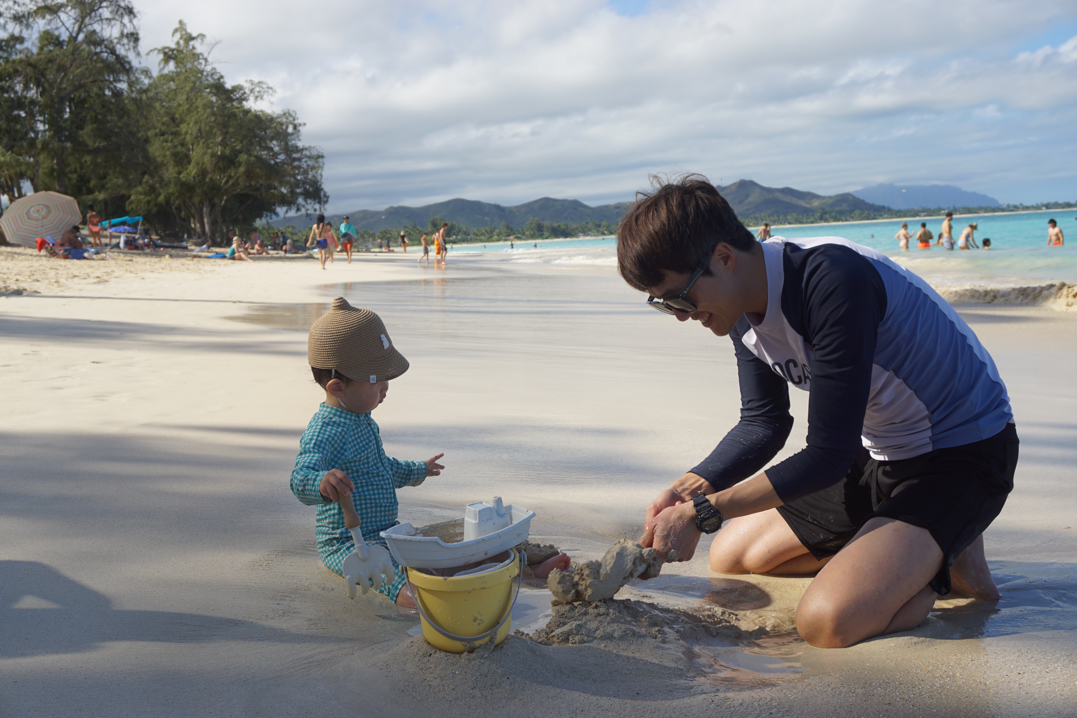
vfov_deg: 33.0
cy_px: 359
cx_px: 538
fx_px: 1212
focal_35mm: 40
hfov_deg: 47.9
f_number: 7.1
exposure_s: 1/320
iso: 100
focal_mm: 27
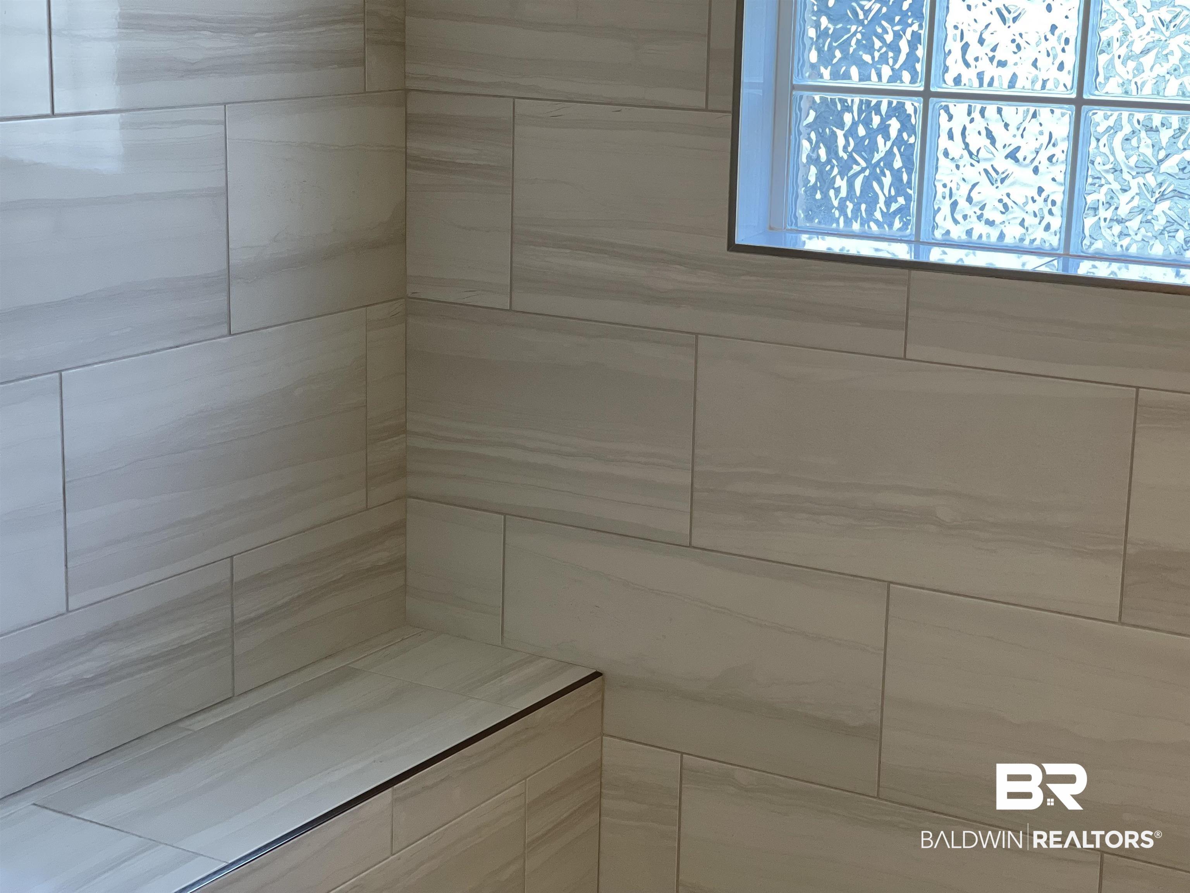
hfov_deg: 30.3
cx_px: 595
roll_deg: -2.5
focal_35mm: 64
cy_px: 446
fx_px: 2200
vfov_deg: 22.9
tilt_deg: -12.4
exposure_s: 1/120
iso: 160
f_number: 2.2
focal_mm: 7.5
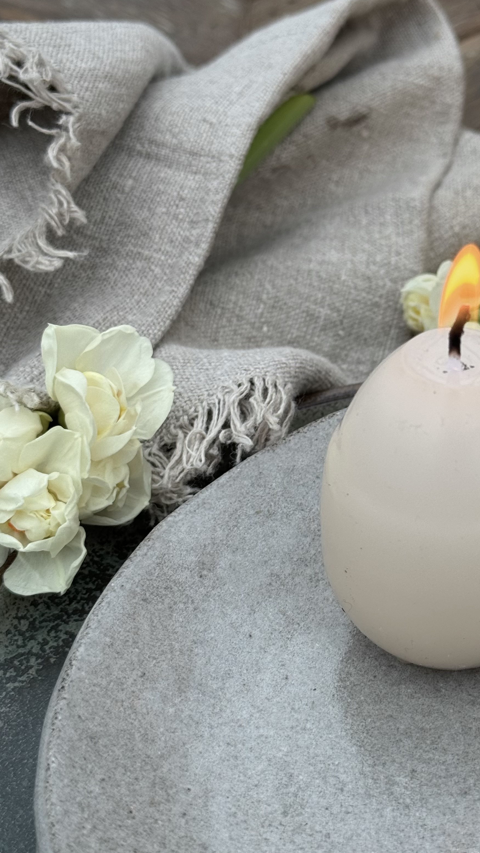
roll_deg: -0.1
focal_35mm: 68
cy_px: 340
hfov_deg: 17.6
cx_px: 376
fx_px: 1539
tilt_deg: -35.5
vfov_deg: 30.9
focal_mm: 6.86
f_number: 1.78
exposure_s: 1/484
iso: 64
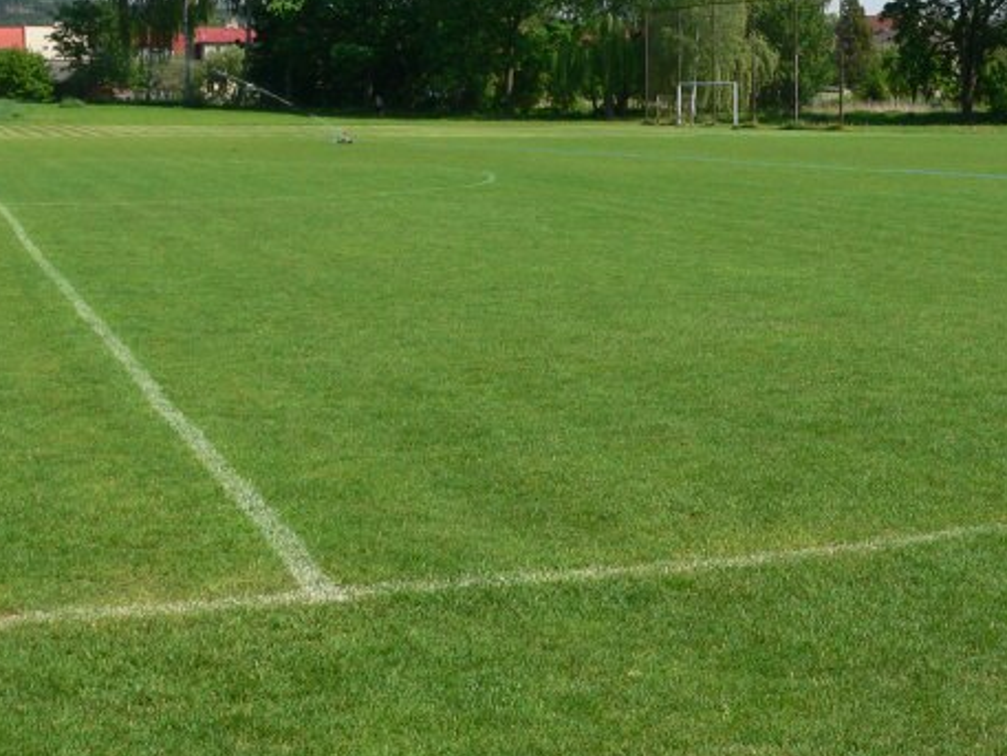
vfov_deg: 22.9
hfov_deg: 30.6
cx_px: 624
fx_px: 1833
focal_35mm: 63
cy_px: 117
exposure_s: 1/500
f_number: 4.6
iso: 80
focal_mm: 6
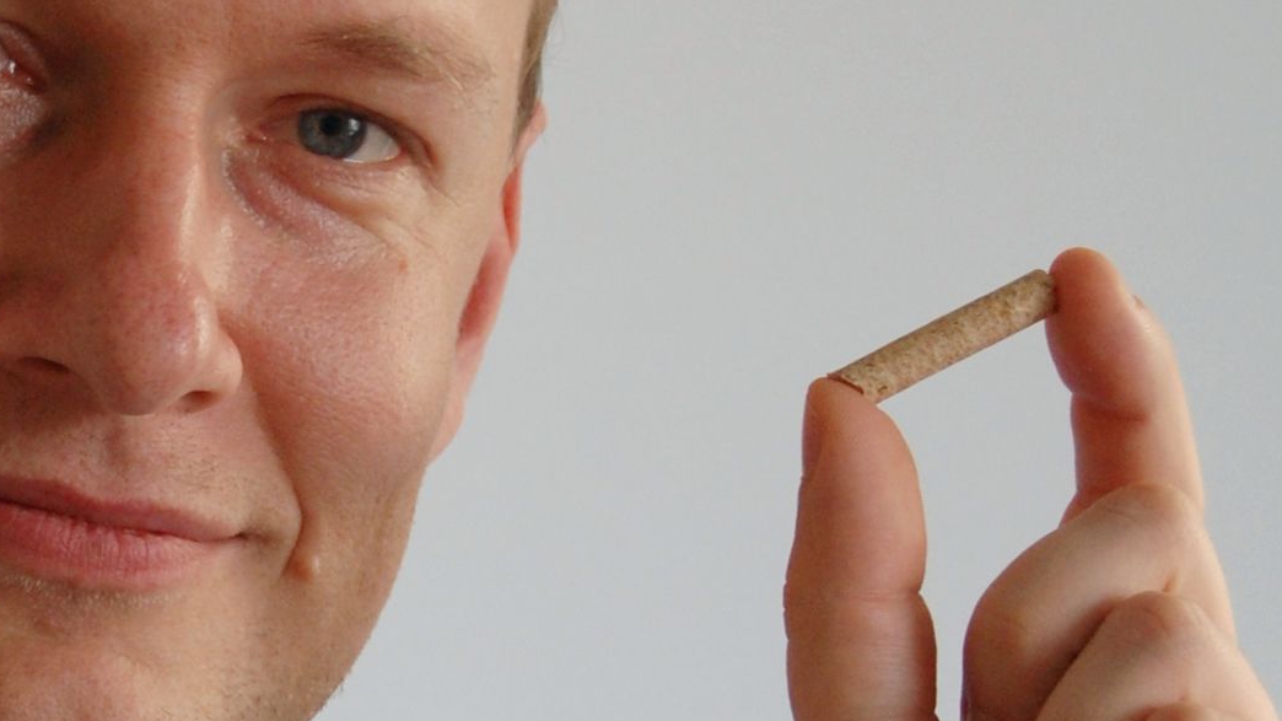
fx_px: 6152
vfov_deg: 6.7
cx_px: 192
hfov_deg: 11.8
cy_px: 903
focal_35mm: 181
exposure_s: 1/125
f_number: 5
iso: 800
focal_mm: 40
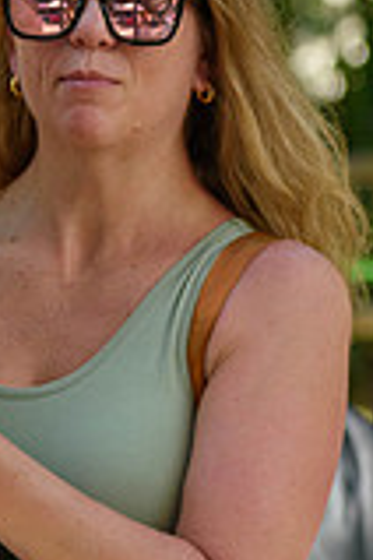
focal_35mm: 518
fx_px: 8050
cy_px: 264
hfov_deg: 2.7
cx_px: 35
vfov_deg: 4.0
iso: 400
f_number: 4.8
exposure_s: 1/400
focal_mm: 122
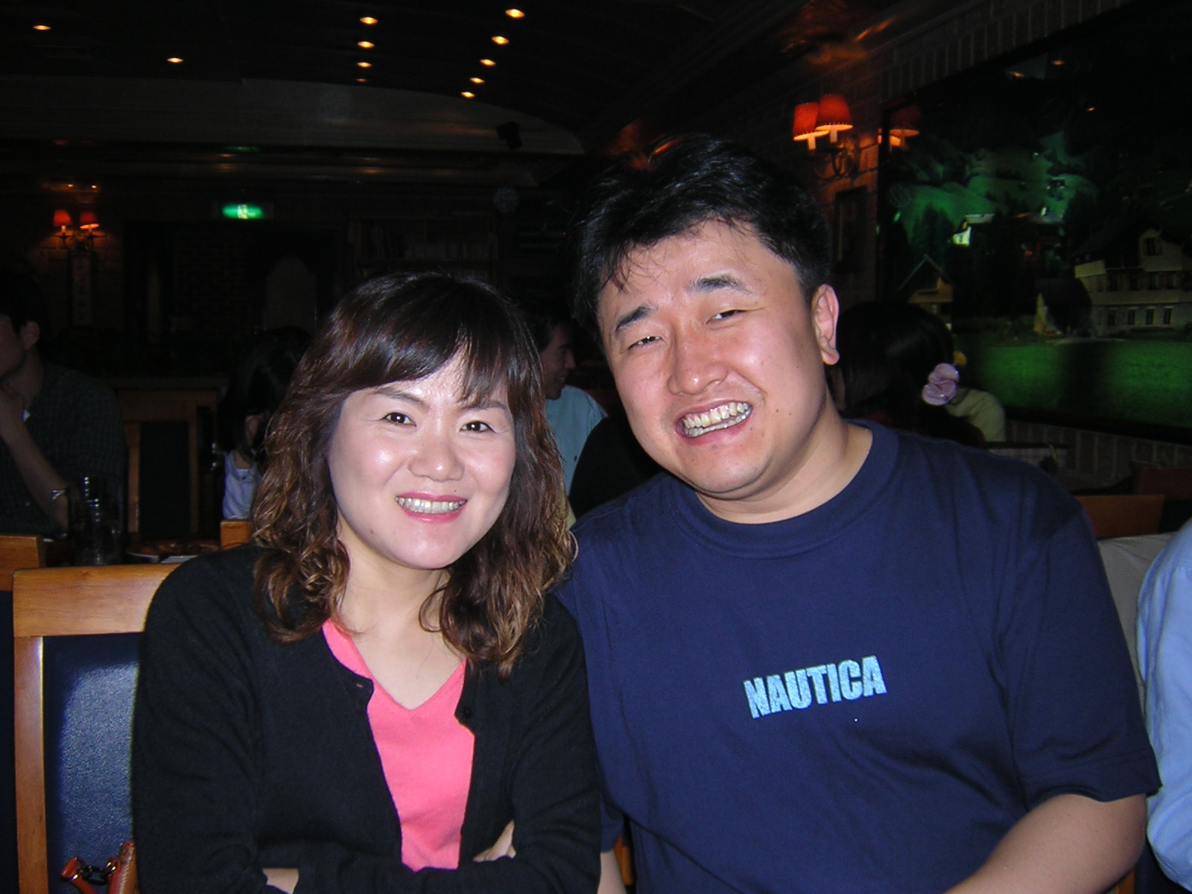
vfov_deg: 39.7
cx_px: 596
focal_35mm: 36
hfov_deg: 51.4
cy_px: 447
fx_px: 1240
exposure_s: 1/60.1
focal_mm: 4.7
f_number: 2.6
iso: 100
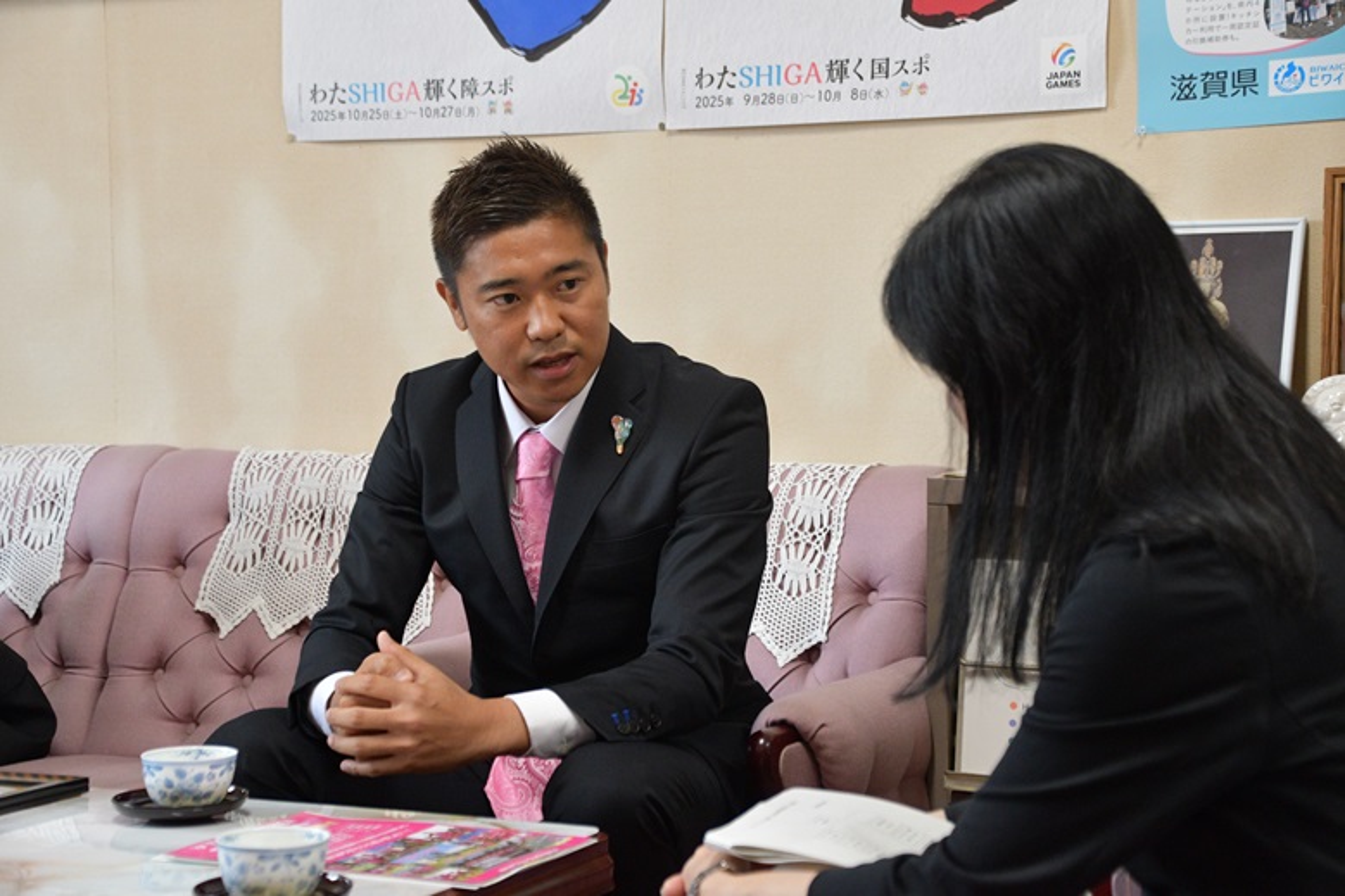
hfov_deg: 28.1
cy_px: 448
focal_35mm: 72
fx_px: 2689
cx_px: 672
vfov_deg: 18.9
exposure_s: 1/125
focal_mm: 48
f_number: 4.5
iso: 2500
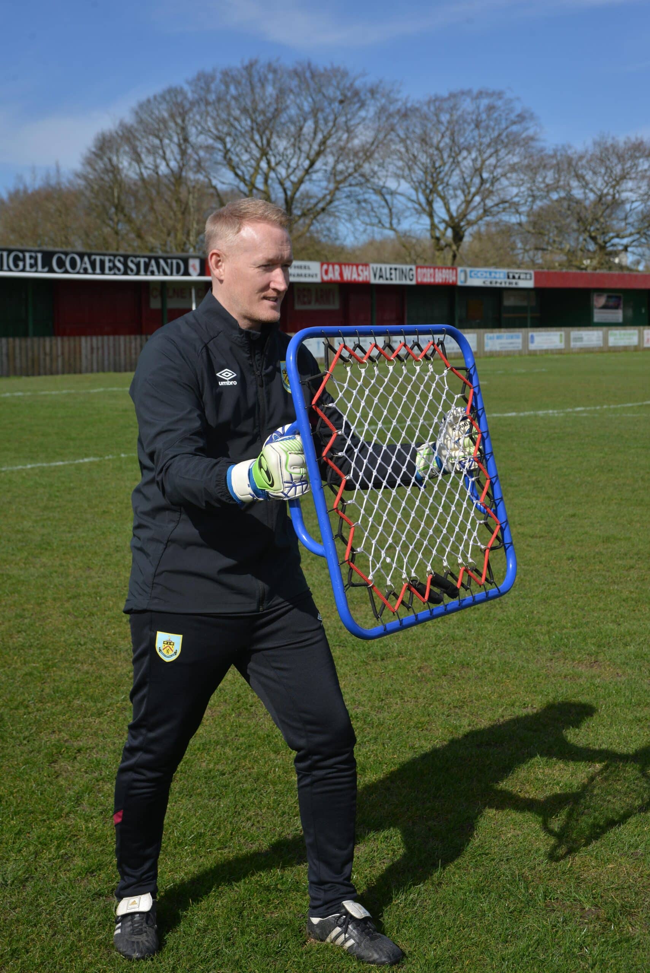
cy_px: 486
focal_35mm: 52
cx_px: 325
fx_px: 1407
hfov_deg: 26.0
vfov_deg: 38.2
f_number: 8
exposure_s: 1/400
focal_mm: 52
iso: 100
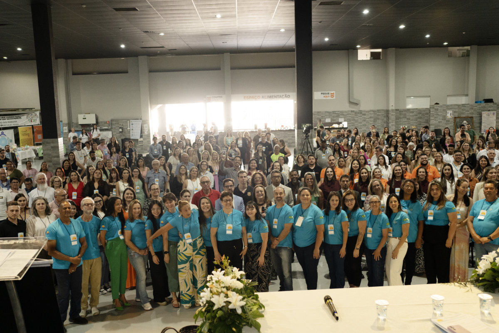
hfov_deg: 54.4
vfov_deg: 37.9
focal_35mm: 35
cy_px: 166
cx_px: 250
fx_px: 485
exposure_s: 1/100
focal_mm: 35
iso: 3200
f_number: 4
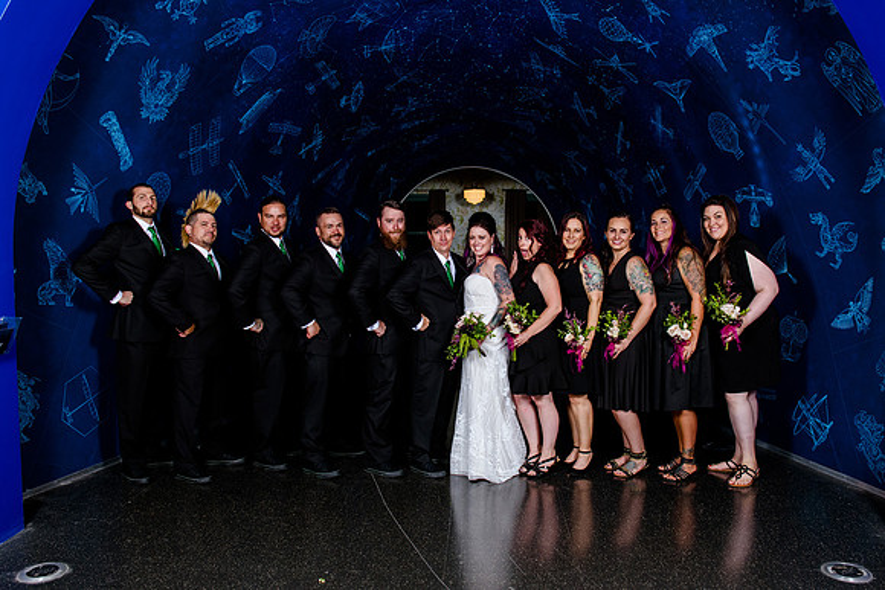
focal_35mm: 30
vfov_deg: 44.1
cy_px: 291
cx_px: 468
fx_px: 729
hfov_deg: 62.5
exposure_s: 1/160
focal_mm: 27
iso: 640
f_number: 6.3
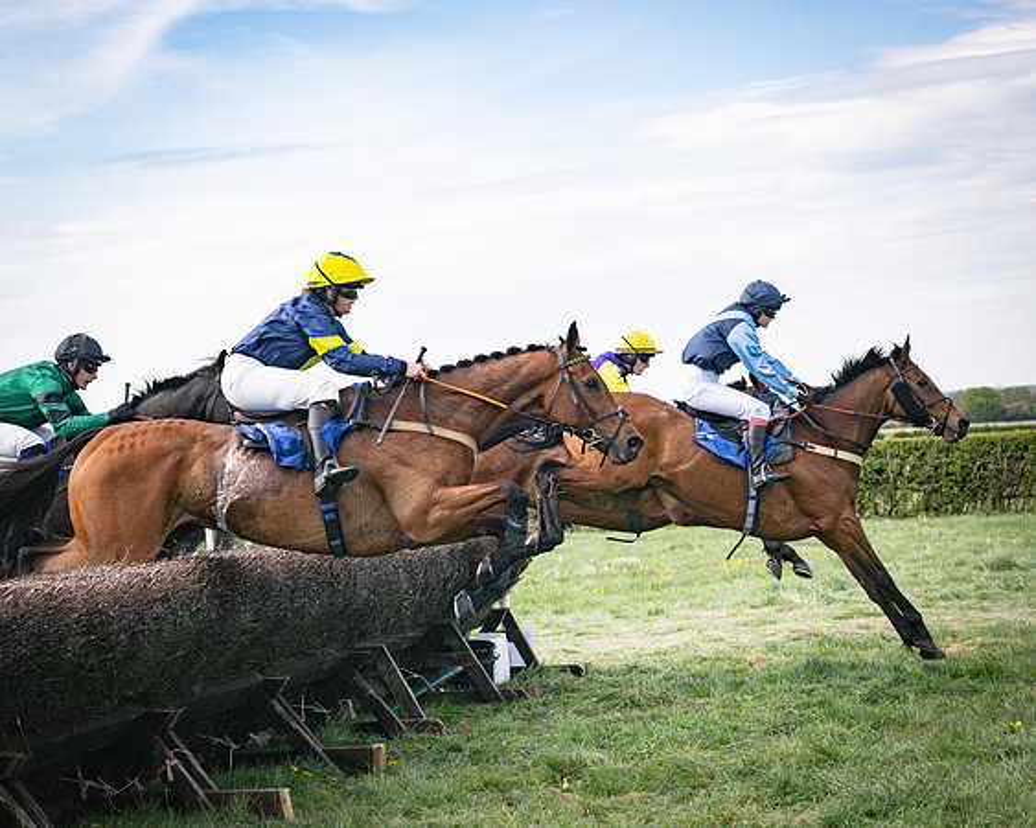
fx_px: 2487
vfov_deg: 18.9
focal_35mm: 81
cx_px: 593
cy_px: 403
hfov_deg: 23.5
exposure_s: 1/3200
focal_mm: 70
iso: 400
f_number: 5
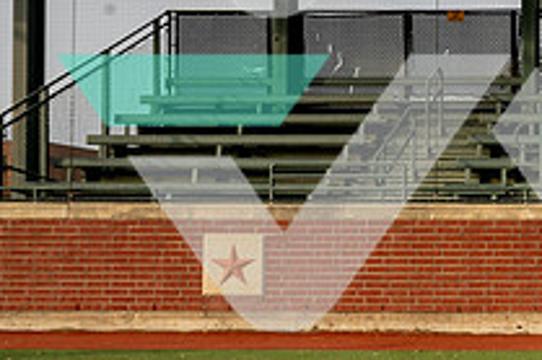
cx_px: 718
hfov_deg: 20.7
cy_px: 193
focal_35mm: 89
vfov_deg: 15.3
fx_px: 1339
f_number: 11
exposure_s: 1/250
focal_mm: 32
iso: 250
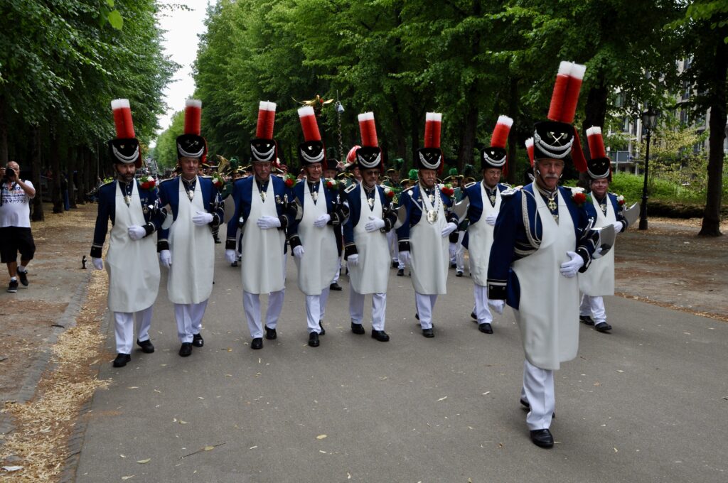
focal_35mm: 38
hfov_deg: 51.3
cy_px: 242
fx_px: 757
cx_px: 364
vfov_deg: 35.4
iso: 200
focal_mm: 25
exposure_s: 1/100
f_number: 10
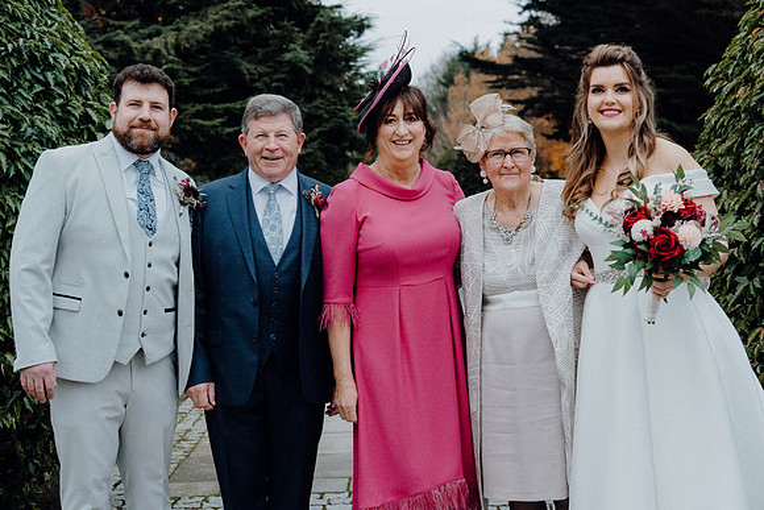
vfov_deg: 21.9
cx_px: 382
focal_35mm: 62
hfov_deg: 32.4
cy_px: 255
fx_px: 1316
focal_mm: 62
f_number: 5
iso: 5000
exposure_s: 1/200
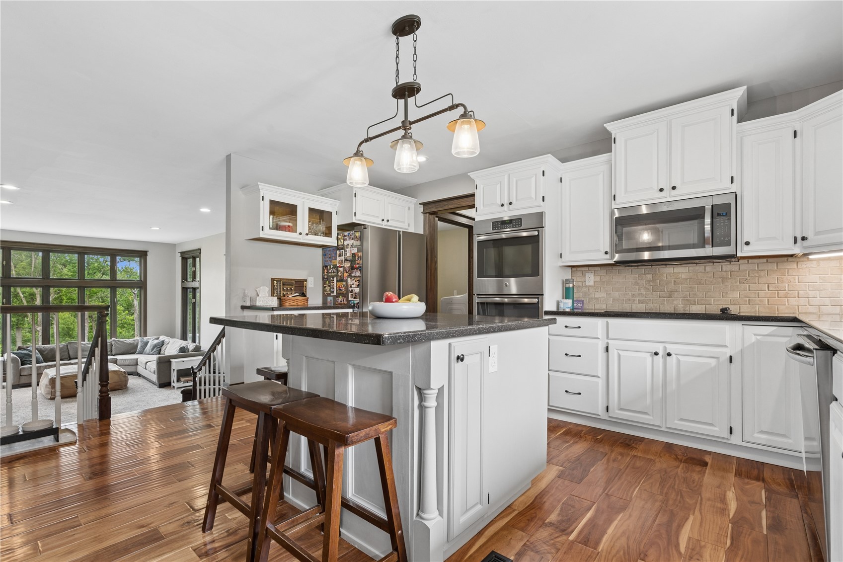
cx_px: 422
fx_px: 375
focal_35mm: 16
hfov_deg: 96.7
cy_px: 281
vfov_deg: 73.7
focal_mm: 16
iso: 400
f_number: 9
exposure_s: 1/13
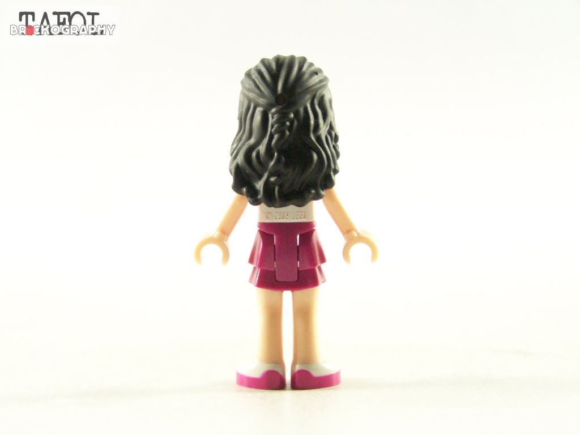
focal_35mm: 82
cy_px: 218
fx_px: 1374
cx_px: 290
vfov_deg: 18.0
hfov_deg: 23.8
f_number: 3.2
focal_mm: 13.7
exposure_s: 1/60
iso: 400
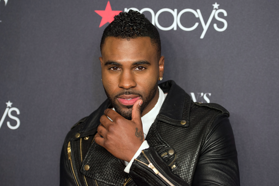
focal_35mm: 92
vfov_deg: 14.9
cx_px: 140
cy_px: 93
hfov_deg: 22.1
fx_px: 713
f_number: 2.8
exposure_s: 1/1600
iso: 800
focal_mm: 92
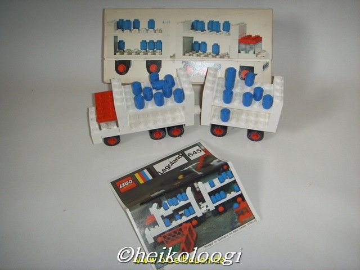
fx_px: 406
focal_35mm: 39
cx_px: 180
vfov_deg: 36.8
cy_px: 135
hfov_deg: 47.9
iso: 100
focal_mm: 6.6
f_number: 3.5
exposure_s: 1/45
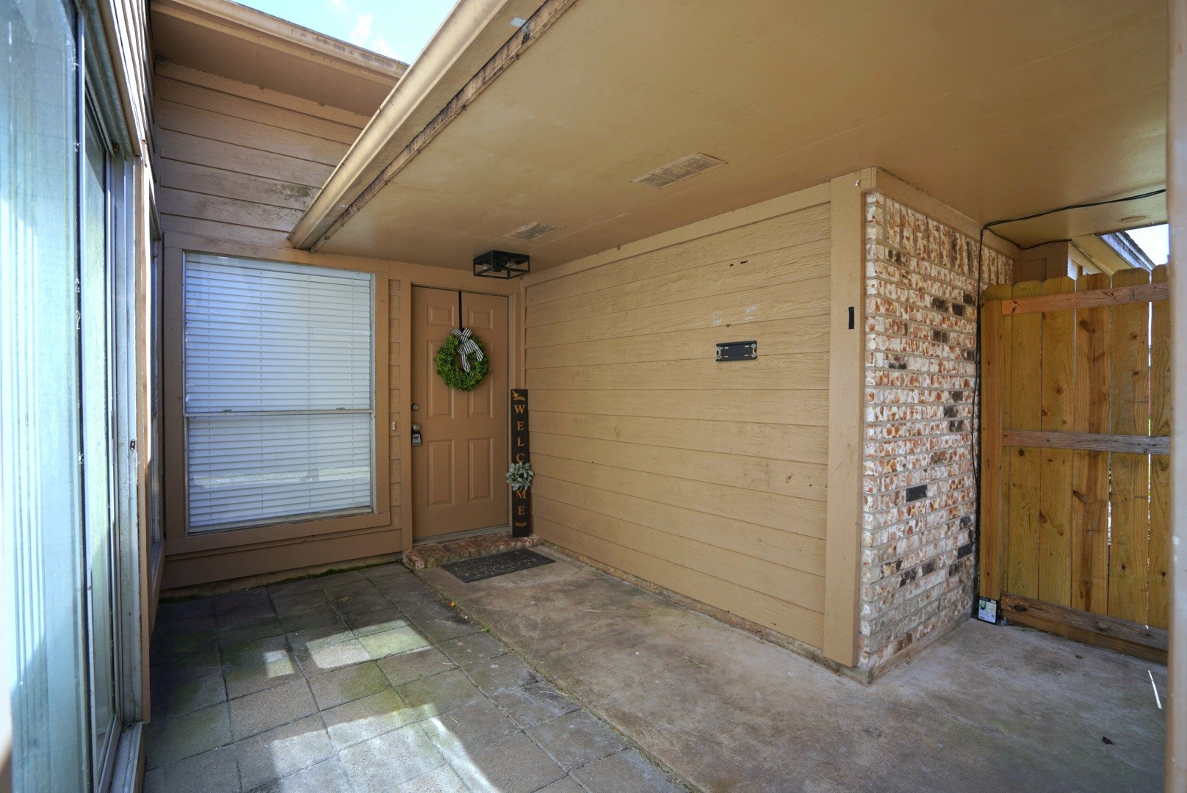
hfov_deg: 96.7
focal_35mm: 16
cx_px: 594
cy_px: 396
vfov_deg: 73.8
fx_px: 528
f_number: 4
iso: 100
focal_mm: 16
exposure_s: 1/161
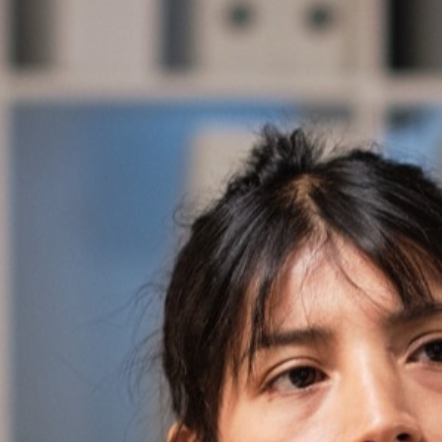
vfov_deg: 4.6
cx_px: 714
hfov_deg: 4.6
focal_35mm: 382
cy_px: 393
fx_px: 5518
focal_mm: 56
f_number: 1.8
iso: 800
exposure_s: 1/160
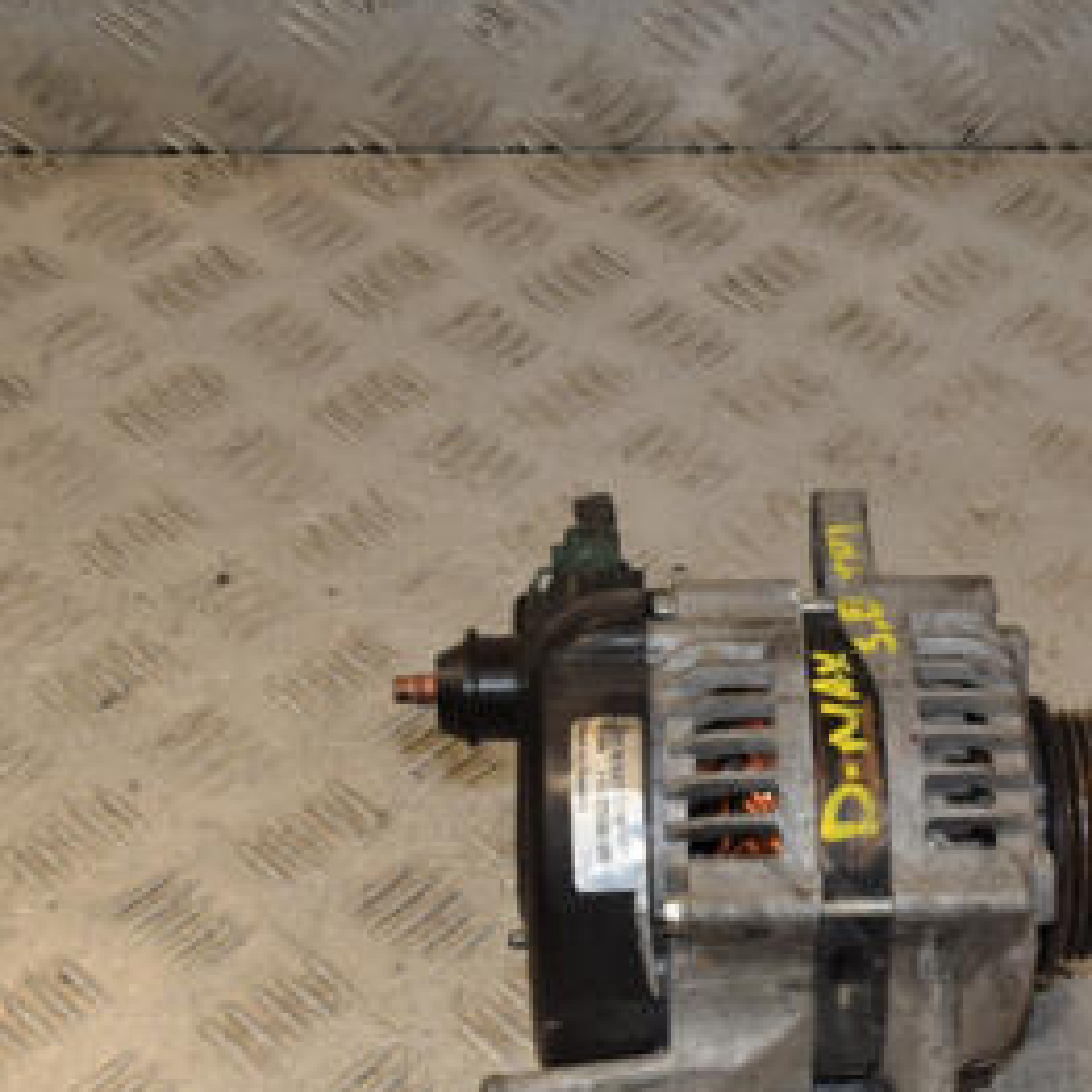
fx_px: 2712
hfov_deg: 22.4
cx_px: 913
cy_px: 613
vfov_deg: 22.7
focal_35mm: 76
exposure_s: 1/200
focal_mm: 26
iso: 800
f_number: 9
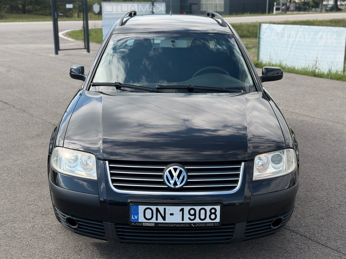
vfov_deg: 30.3
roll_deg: +0.0
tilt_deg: -14.1
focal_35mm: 48
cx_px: 173
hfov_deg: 39.7
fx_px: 480
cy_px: 130
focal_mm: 6.76
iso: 64
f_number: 1.78
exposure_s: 1/2033
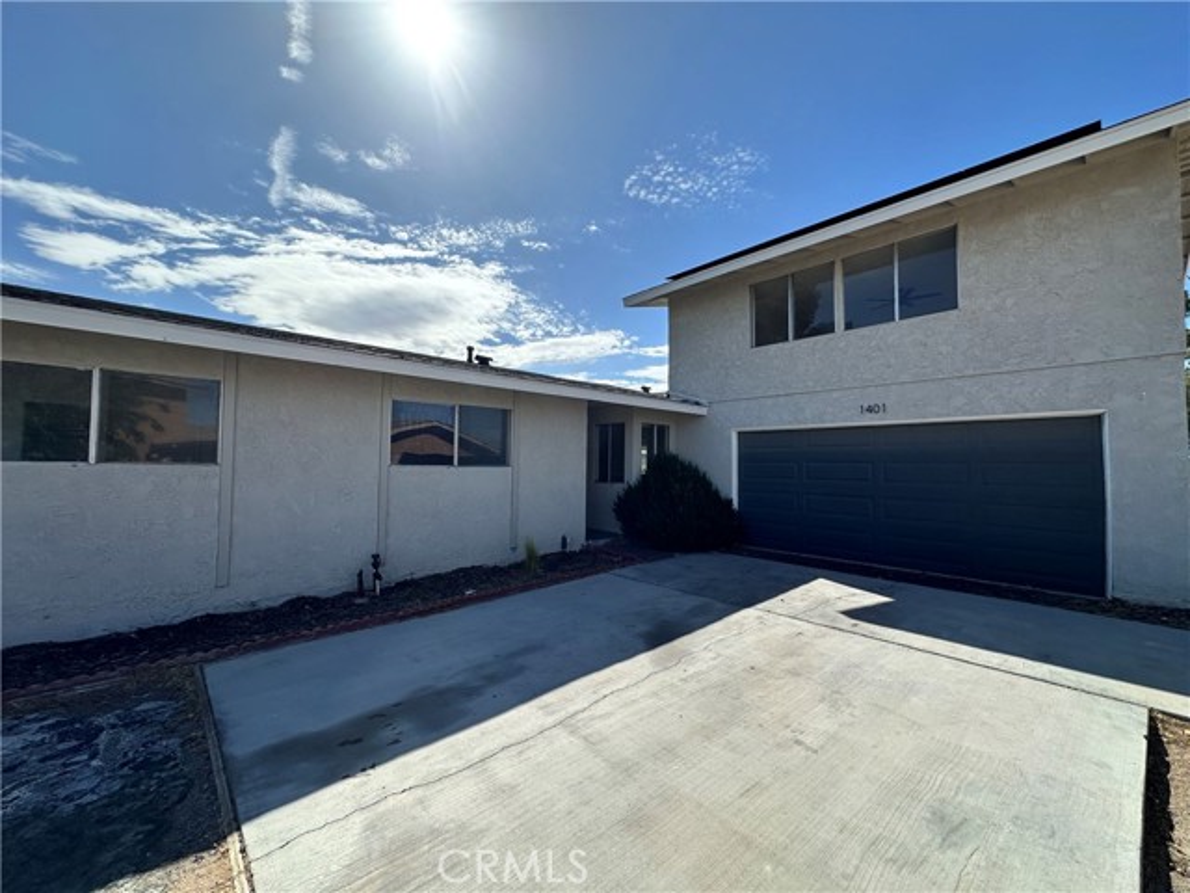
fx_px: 481
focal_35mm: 14
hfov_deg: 102.1
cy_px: 446
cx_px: 595
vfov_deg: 85.7
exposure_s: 1/2618
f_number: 2.2
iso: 50
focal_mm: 2.22
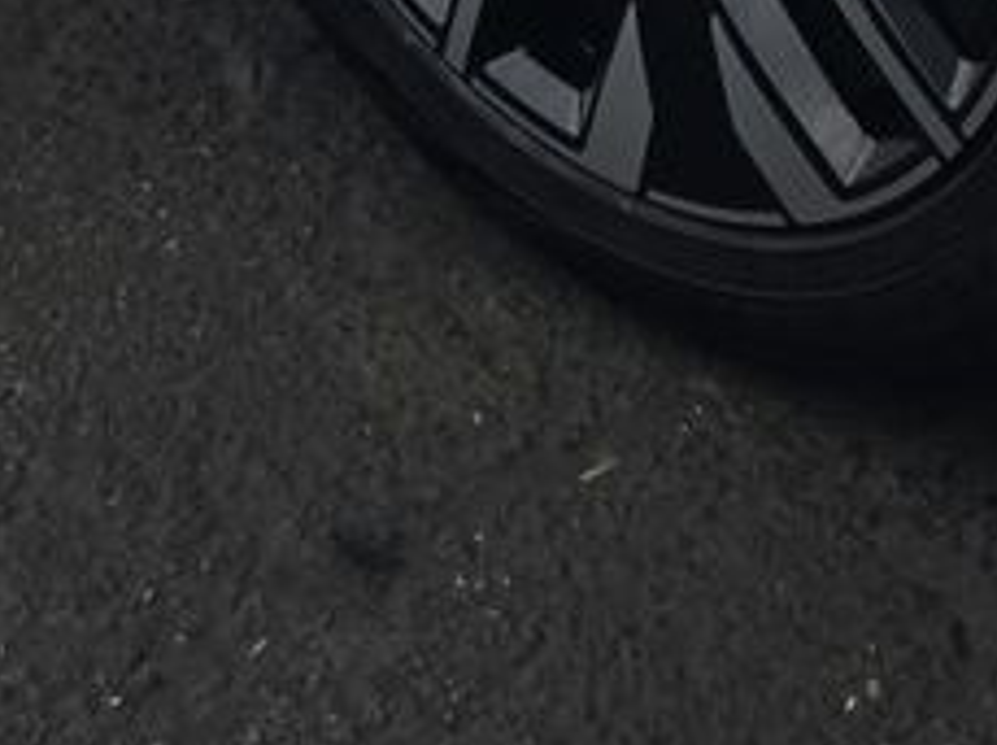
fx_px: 4630
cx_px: 893
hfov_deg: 12.2
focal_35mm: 161
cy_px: -1690
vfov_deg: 7.7
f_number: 1.4
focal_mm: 6.5
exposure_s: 1/119
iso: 14
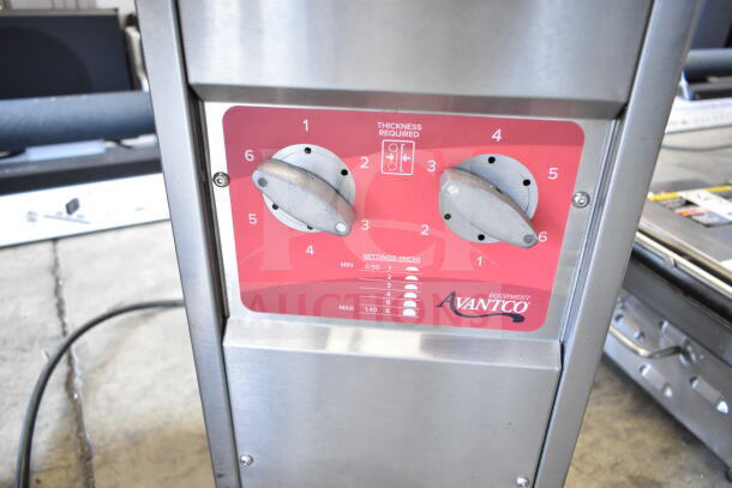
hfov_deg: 67.4
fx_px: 549
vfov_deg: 48.0
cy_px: 244
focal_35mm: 27
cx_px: 366
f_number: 3.5
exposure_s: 1/50
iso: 1600
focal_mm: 18
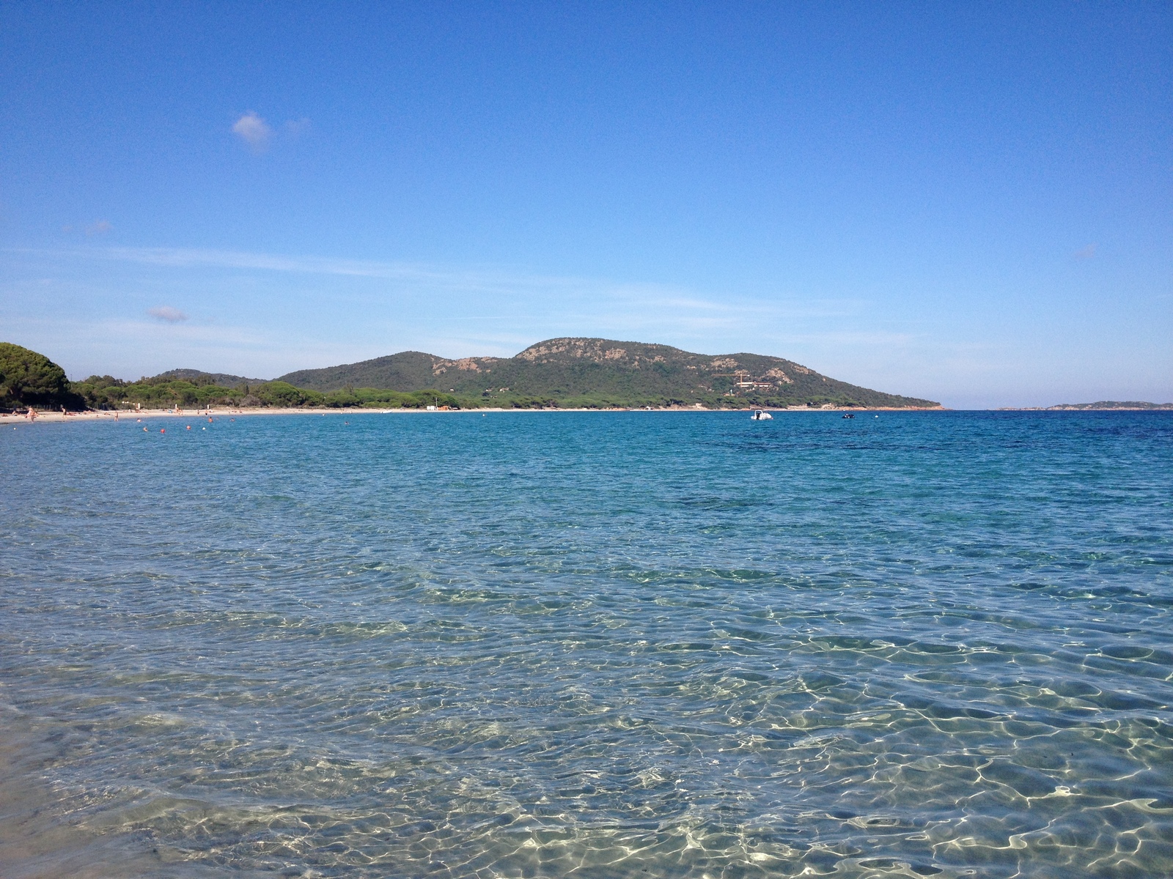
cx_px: 586
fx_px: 1186
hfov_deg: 52.6
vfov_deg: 40.7
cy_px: 440
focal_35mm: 35
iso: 64
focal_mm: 4.28
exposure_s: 1/2404
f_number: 2.4
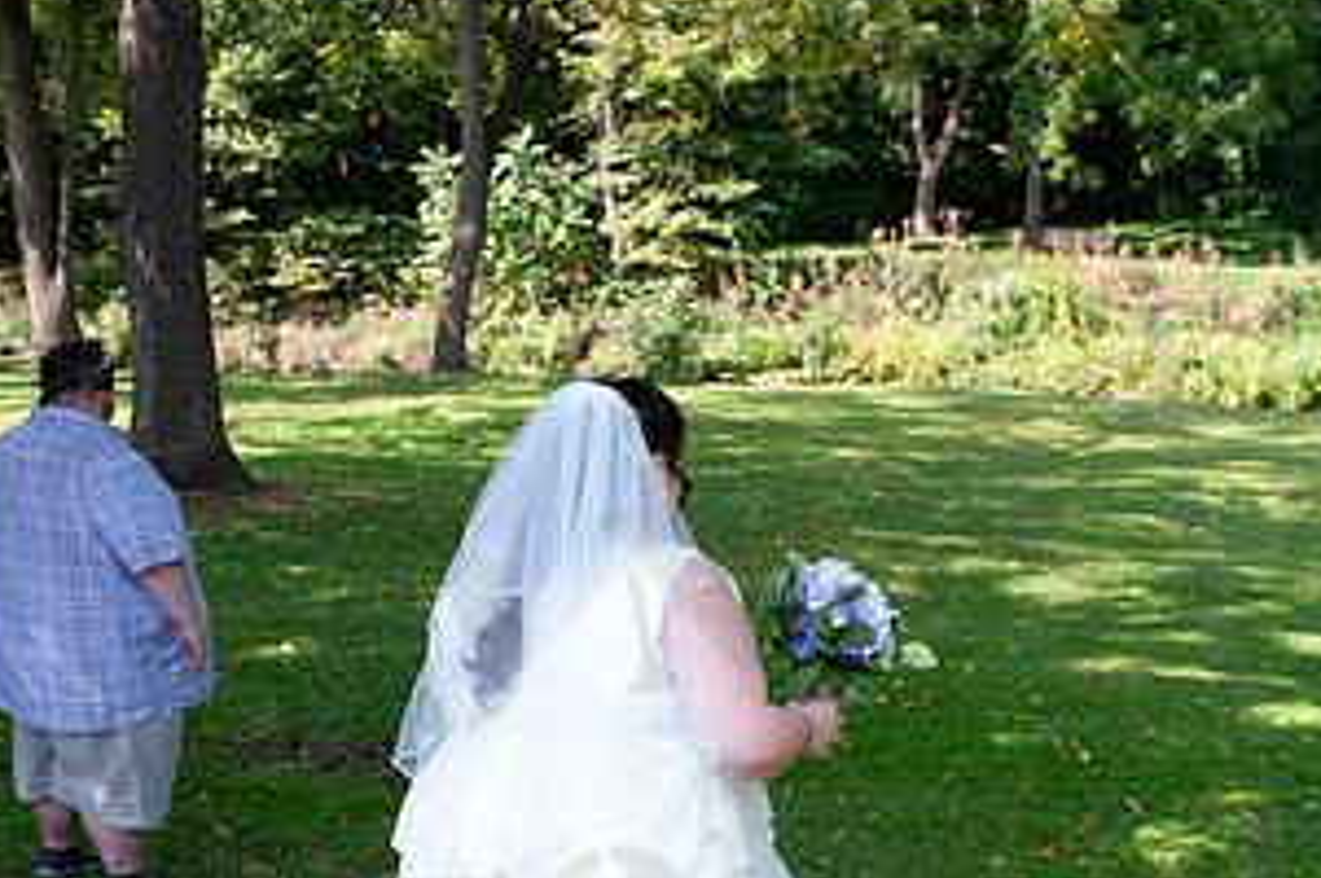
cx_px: 671
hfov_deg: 36.9
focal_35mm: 54
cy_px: 746
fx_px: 1979
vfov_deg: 24.5
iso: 100
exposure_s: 1/125
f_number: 5.6
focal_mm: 28
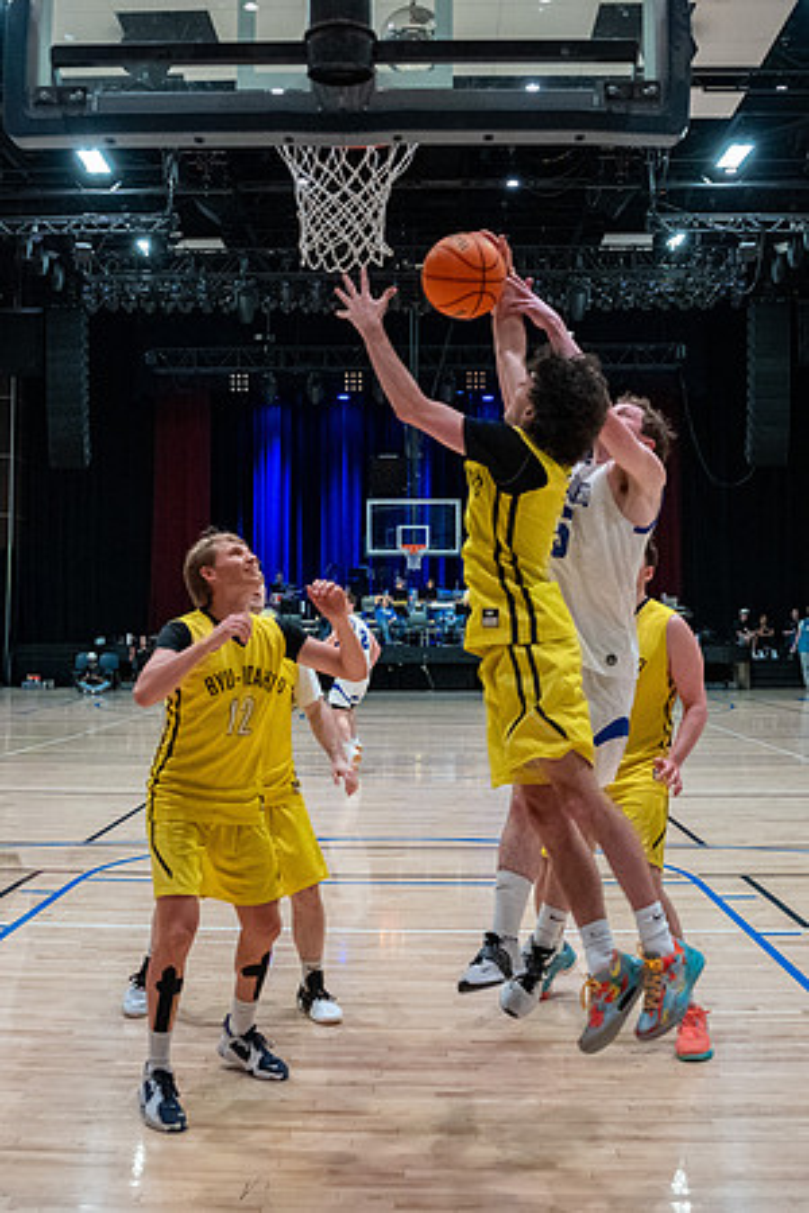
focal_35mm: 43
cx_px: 346
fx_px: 1439
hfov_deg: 31.4
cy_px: 561
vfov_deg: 45.7
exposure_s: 1/320
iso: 6400
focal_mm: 24
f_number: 3.2
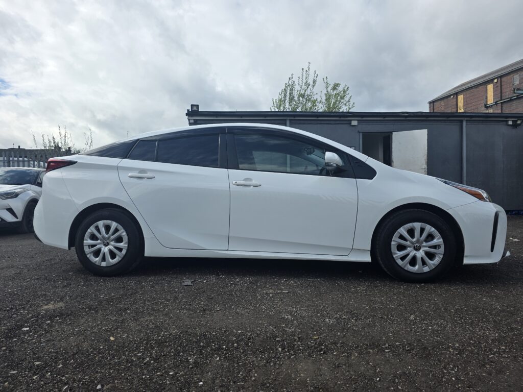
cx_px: 262
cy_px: 196
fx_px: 347
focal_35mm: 23
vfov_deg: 58.9
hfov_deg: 73.9
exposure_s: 1/5778
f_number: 1.7
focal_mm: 6.3
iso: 80
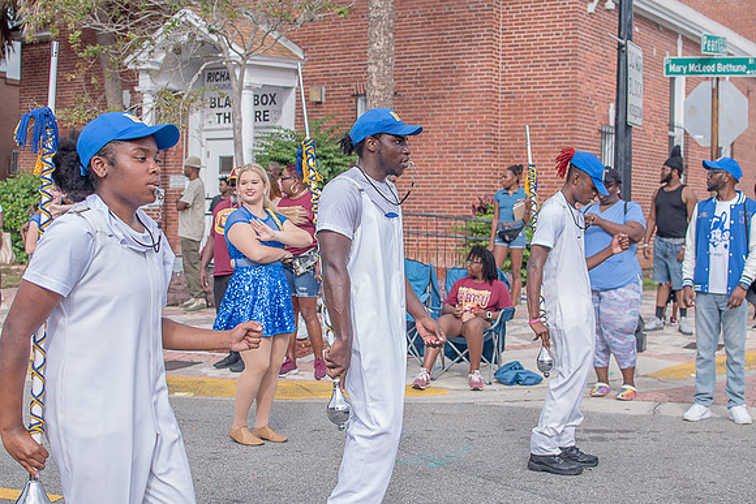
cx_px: 378
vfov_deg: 26.0
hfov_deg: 38.2
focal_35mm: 52
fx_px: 1092
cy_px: 252
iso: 100
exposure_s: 1/500
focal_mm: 35
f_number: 4
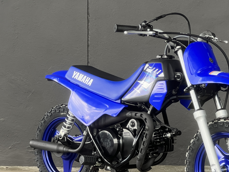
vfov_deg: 10.4
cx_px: 155
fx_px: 939
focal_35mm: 142
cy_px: 128
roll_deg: -1.2
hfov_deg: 13.9
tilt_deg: -3.6
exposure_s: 1/100
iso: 200
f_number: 2.8
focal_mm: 9
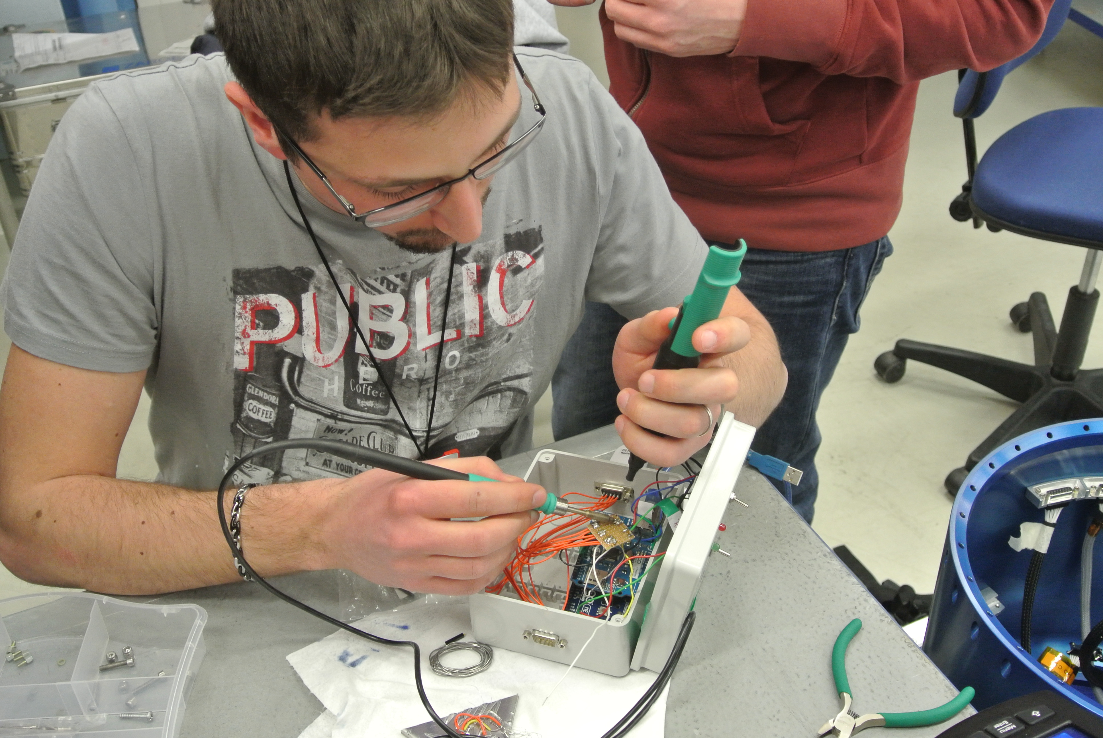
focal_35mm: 40
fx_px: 1227
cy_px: 369
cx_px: 552
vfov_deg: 33.5
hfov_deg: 48.4
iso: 560
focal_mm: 15.1
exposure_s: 1/60
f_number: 4.2
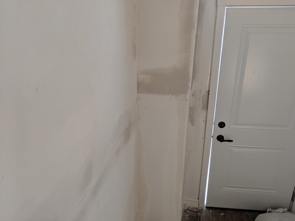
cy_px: 110
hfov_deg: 65.3
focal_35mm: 27
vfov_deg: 51.4
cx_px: 148
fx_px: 230
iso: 160
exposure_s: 1/120
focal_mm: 4.44
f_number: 1.8
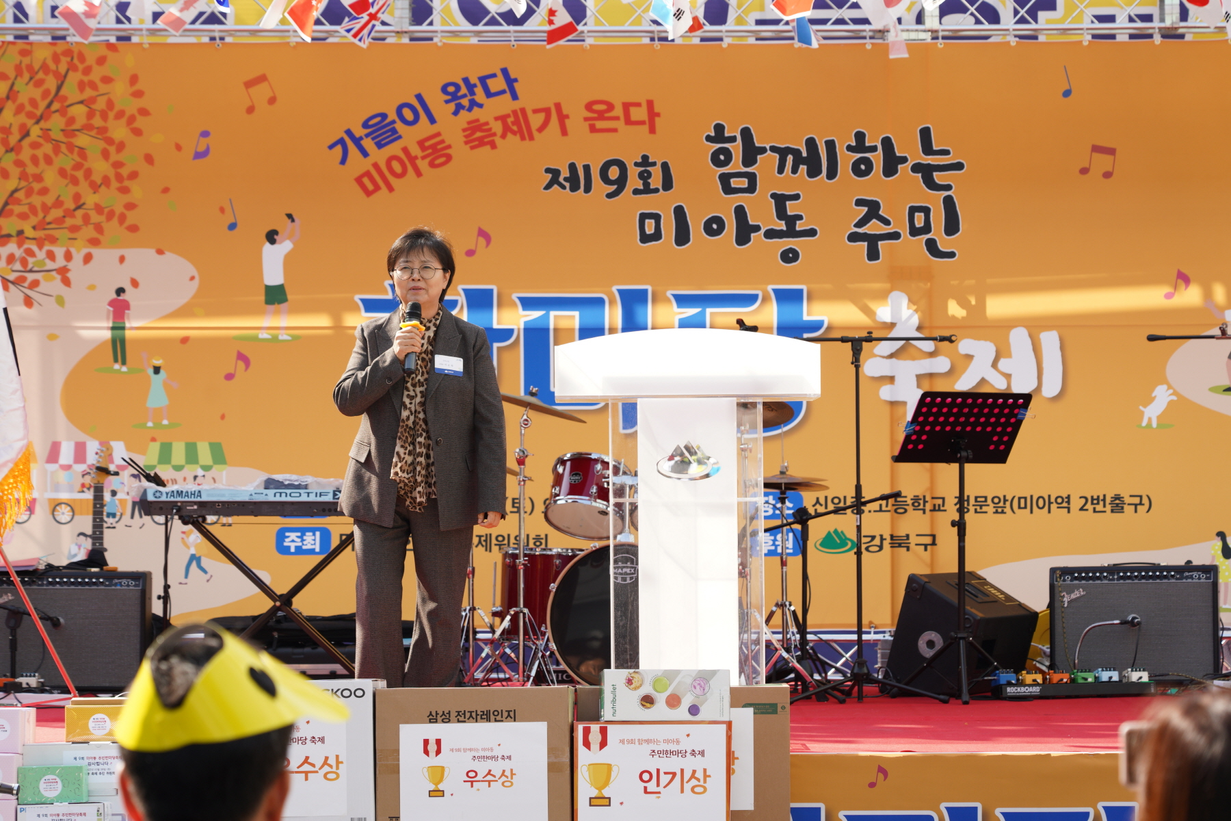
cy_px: 410
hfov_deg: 19.5
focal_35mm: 105
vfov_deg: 13.0
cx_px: 616
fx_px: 3590
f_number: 5.6
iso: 125
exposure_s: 1/160
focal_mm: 105
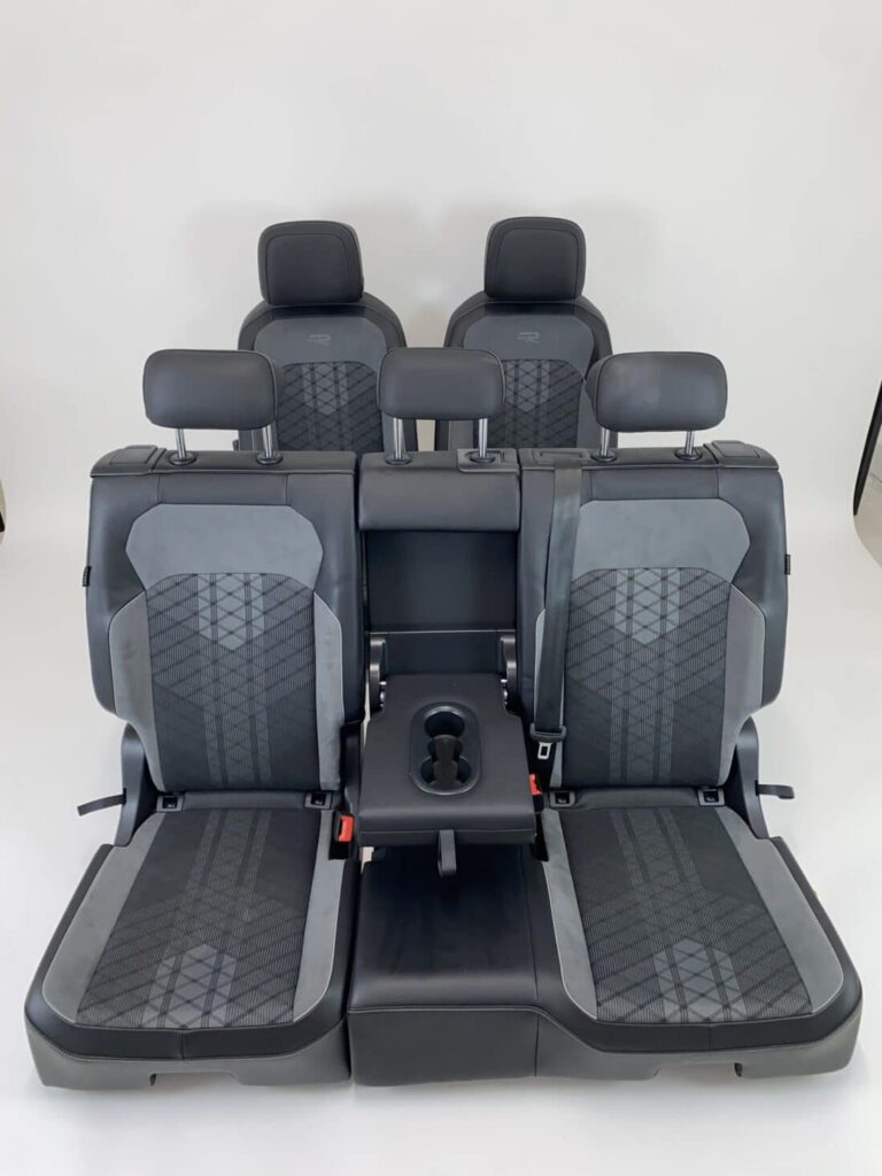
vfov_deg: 67.3
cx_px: 441
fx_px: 883
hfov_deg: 53.1
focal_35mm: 26
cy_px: 588
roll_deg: -0.1
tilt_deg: -30.4
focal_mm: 4.25
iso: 32
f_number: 1.8
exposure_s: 1/47
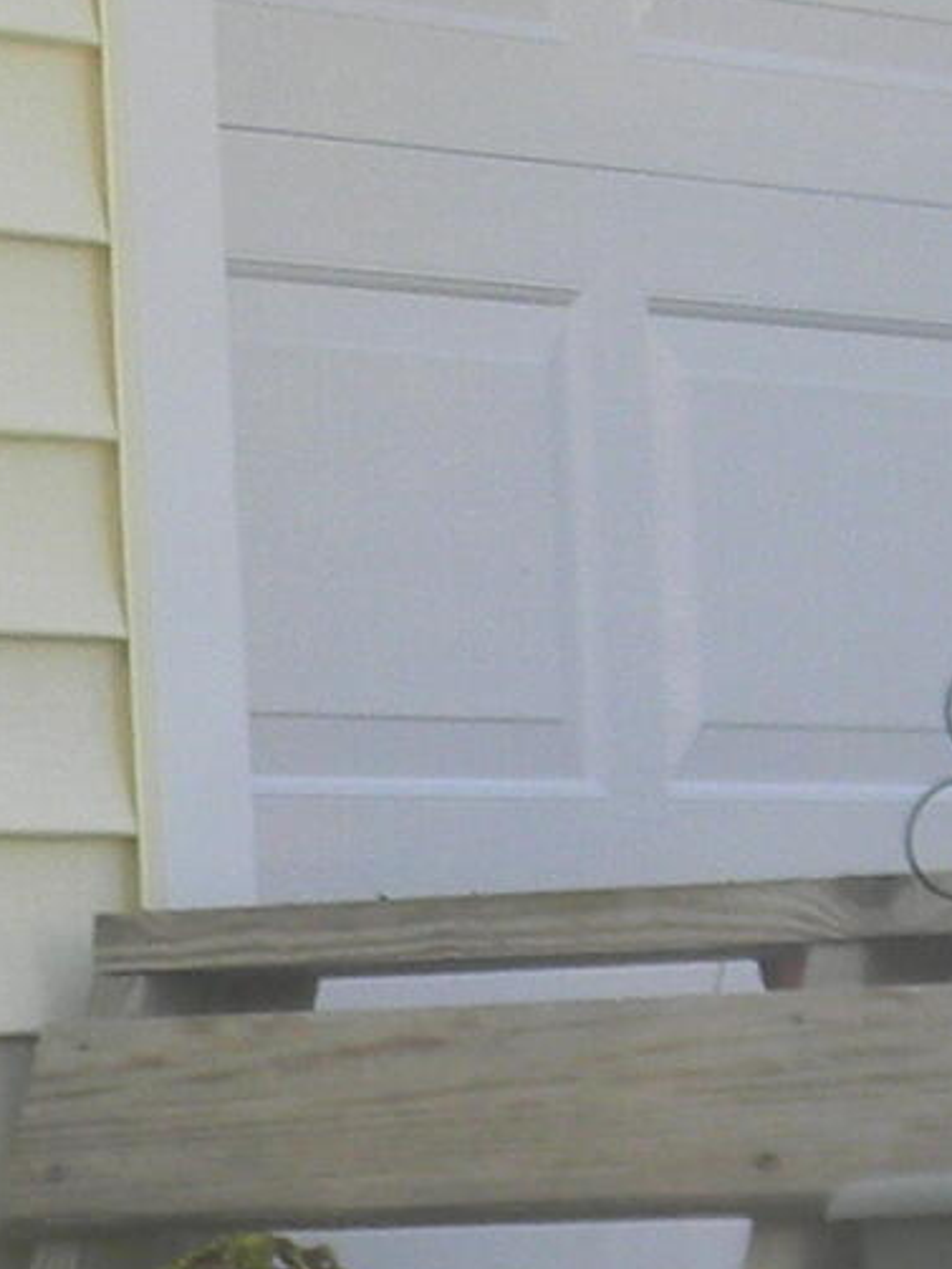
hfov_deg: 5.9
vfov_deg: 8.0
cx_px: -1091
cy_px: 1272
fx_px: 8976
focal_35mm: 245
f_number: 3.8
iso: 80
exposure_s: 1/163
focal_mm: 7.3
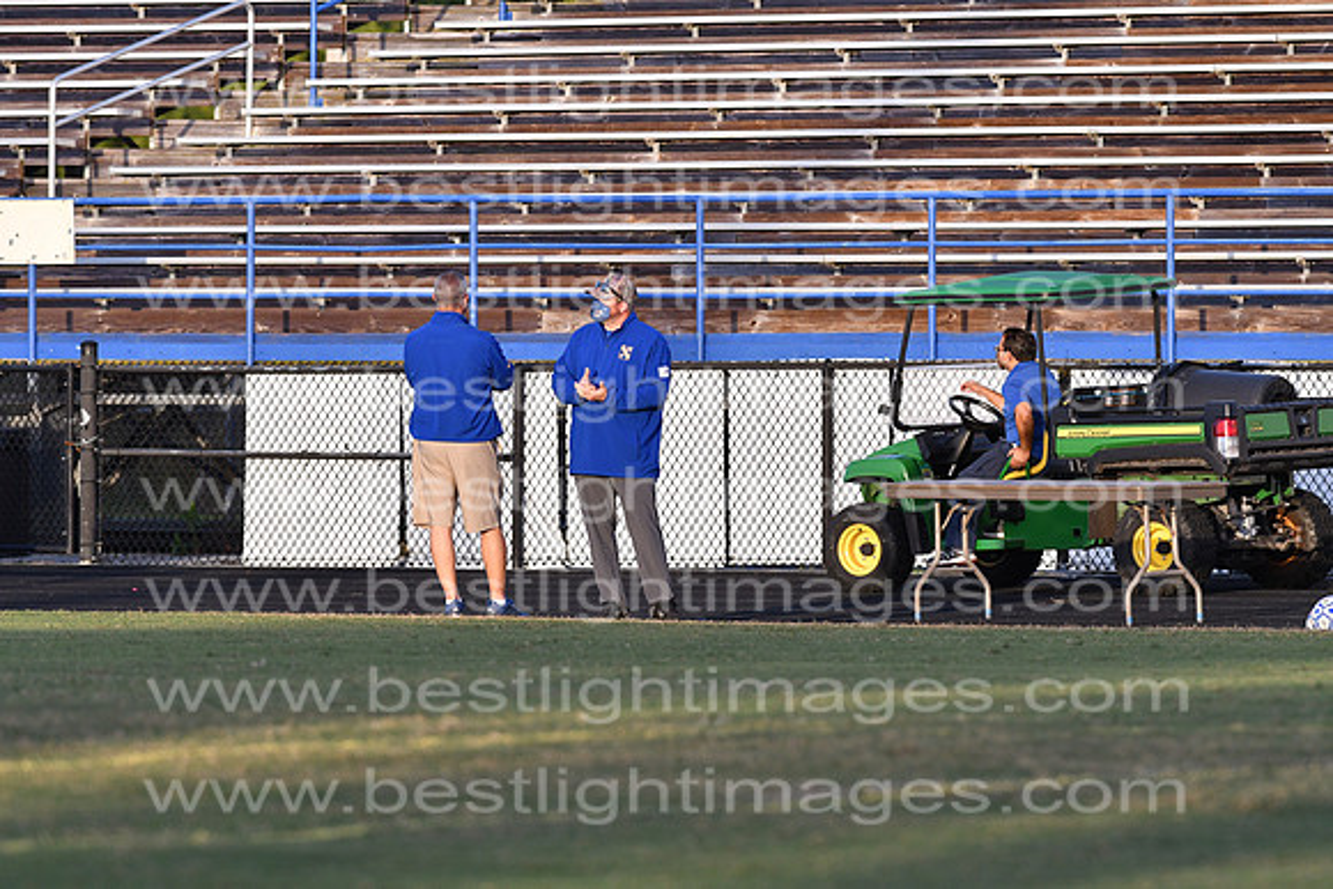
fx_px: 16666
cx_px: 666
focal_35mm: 450
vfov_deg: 3.1
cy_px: 444
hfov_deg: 4.6
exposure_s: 1/2000
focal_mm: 300
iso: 800
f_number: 5.6
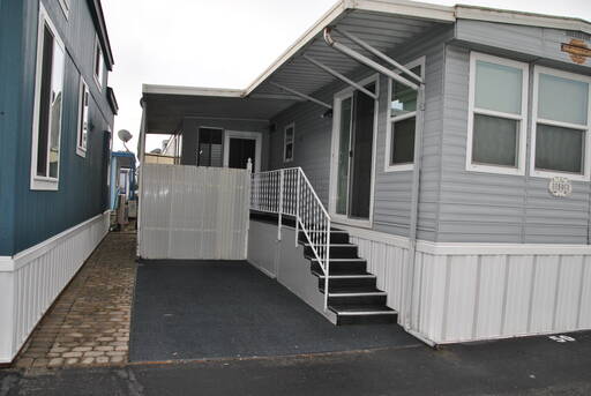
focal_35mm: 27
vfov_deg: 48.1
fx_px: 444
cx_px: 296
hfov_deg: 67.3
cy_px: 198
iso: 100
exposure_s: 1/200
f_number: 8
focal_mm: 18
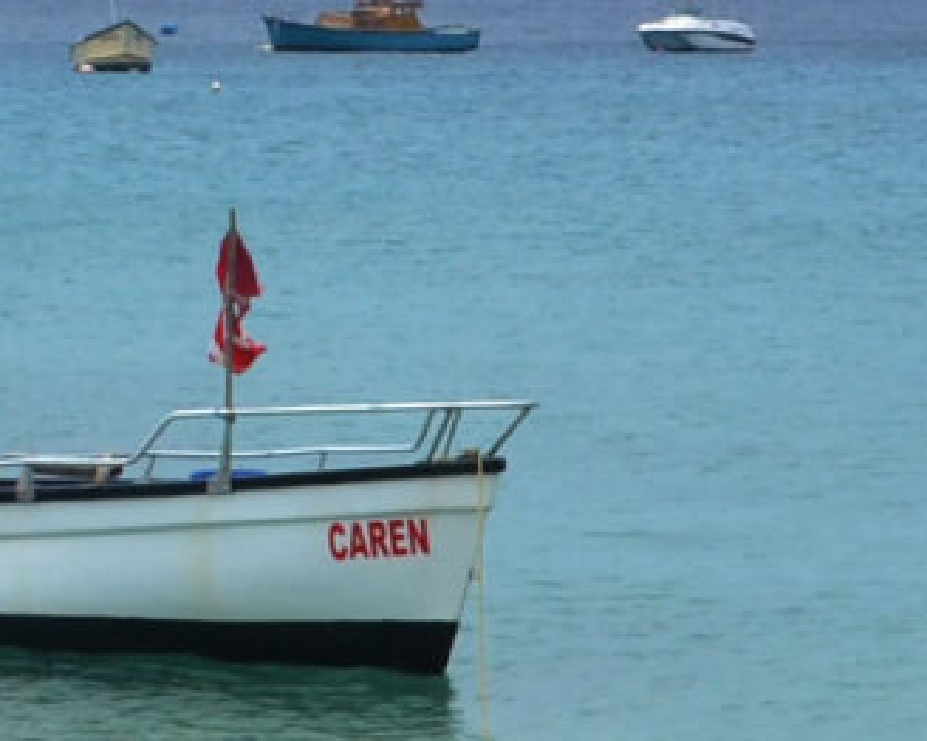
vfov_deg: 5.9
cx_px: 88
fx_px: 7239
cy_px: 445
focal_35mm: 264
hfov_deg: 7.3
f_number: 10
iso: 200
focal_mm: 24
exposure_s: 1/400
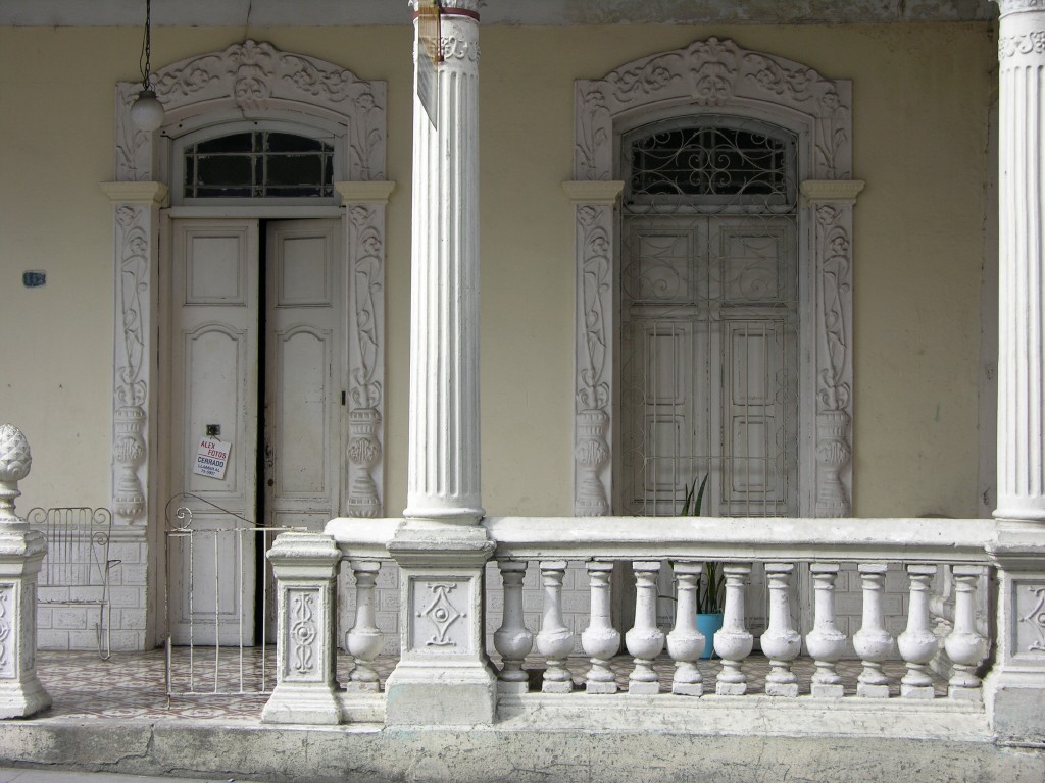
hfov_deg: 31.2
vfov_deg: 23.7
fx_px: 1872
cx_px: 522
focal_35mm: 62
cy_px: 392
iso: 50
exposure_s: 1/117
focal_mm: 15.7
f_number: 4
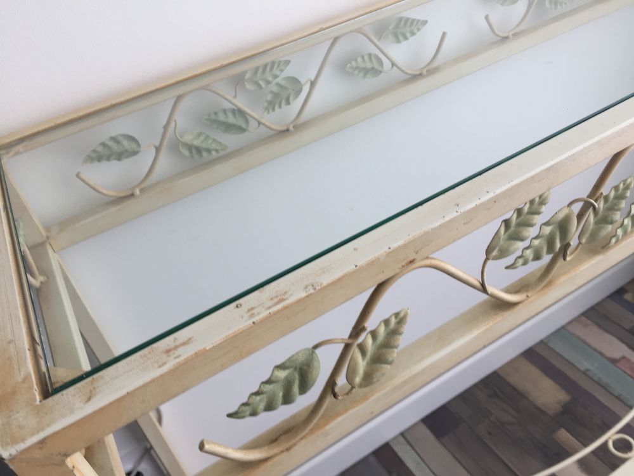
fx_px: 531
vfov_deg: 48.2
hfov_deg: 61.7
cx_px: 317
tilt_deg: -38.7
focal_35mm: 29
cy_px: 238
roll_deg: +12.5
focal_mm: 4.15
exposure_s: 1/50
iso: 40
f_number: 2.2
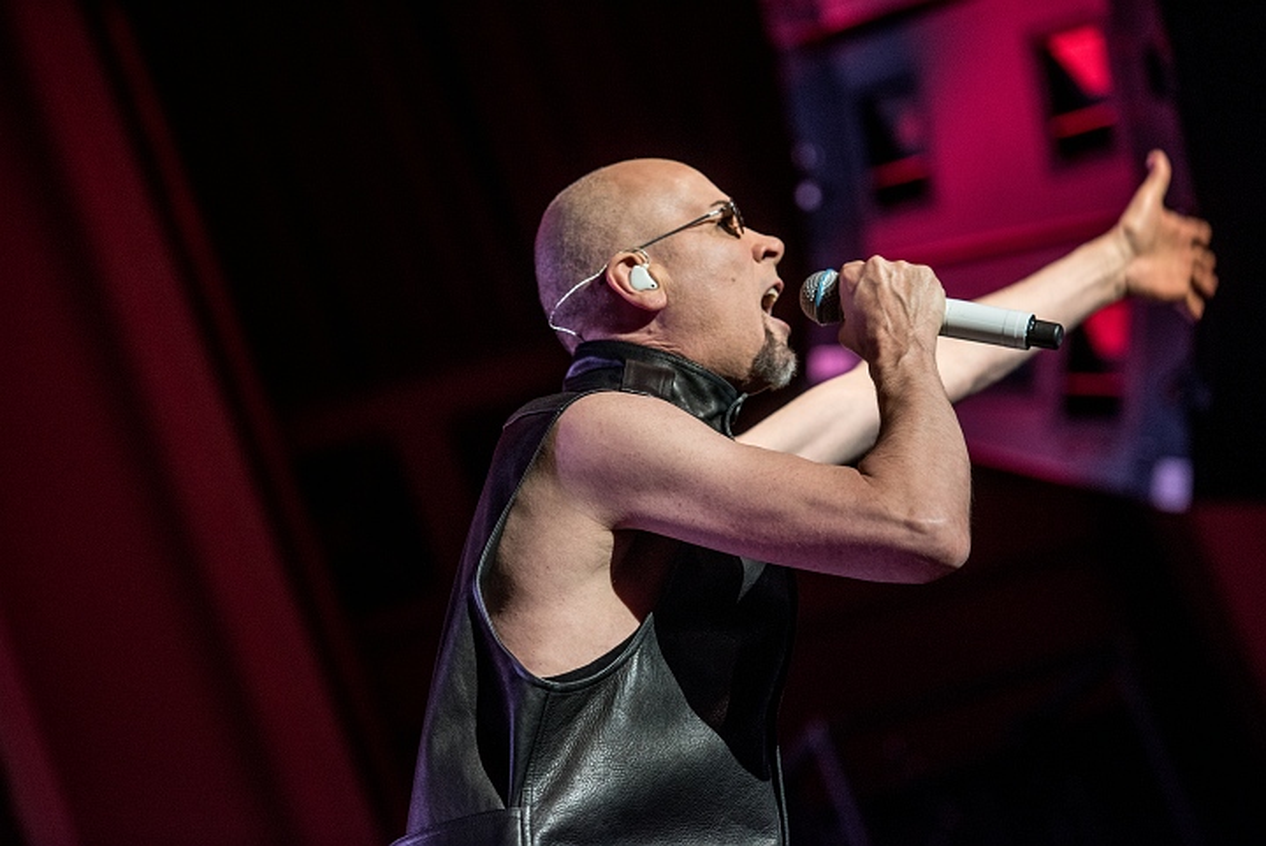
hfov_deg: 14.6
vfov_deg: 9.8
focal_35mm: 140
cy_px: 423
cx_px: 633
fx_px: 4926
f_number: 2.8
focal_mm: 140
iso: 1250
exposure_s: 1/100
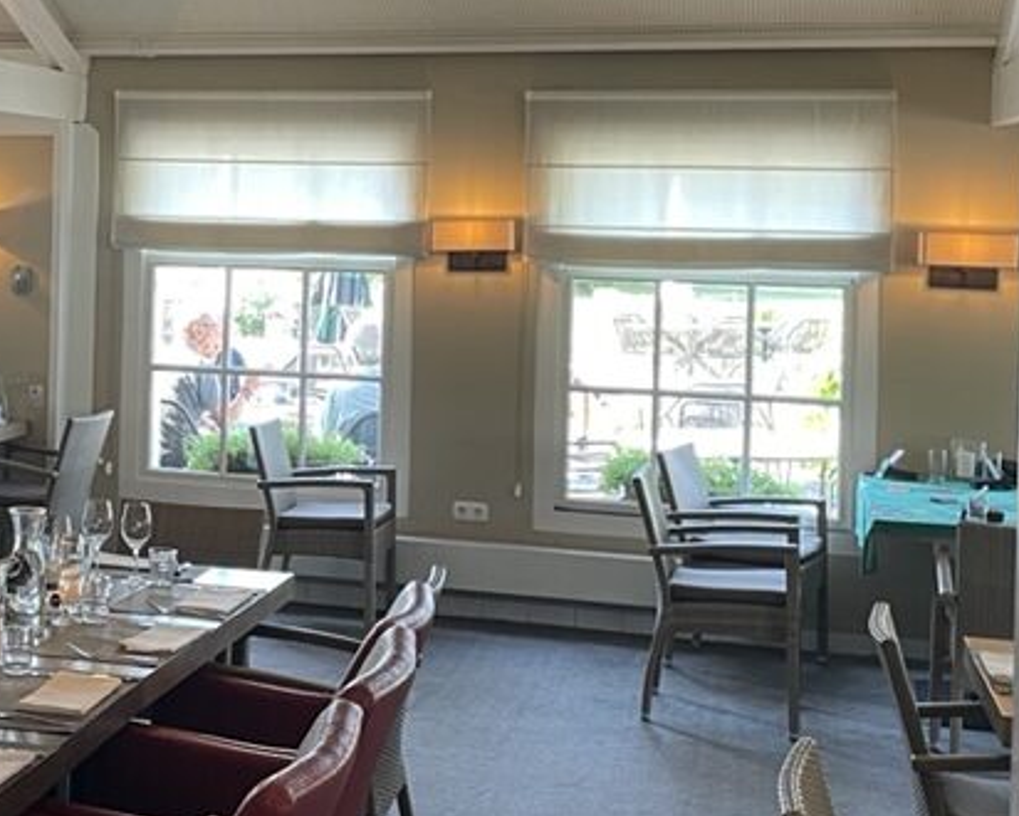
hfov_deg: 41.1
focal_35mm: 45
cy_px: 435
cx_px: 508
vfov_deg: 33.4
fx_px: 1358
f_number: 1.6
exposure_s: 1/50
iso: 64
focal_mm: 4.2
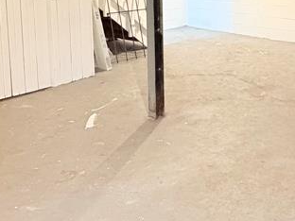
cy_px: 10
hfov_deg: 39.4
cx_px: 242
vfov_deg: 29.8
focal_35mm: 46
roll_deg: -0.4
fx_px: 392
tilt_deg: -7.8
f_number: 2.2
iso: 800
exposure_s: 1/60
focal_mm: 2.22
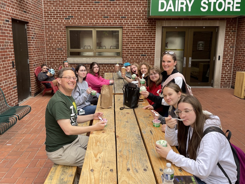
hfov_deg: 61.6
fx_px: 205
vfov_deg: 48.2
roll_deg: -2.2
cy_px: 83
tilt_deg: -10.7
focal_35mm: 29
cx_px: 113
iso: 32
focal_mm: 4.2
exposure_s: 1/572
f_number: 1.6
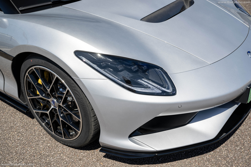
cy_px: 84
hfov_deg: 46.4
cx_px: 126
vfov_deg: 31.9
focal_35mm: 42
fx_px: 293
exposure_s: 1/160
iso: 100
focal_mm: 42
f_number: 8
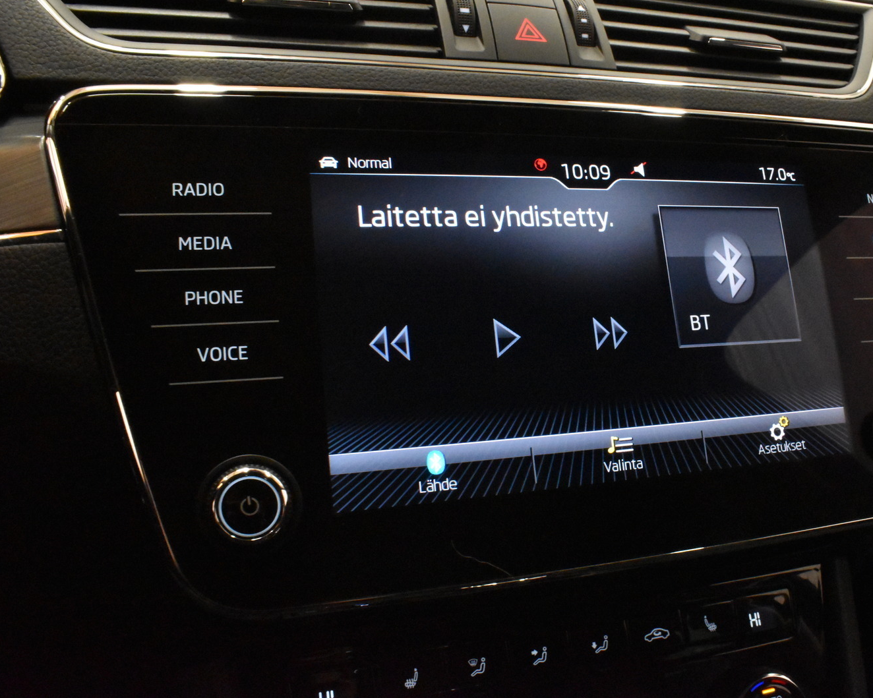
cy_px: 354
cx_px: 531
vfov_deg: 47.1
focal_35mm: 31
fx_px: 801
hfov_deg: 56.7
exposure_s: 1/30
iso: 9000
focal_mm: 18
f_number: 22
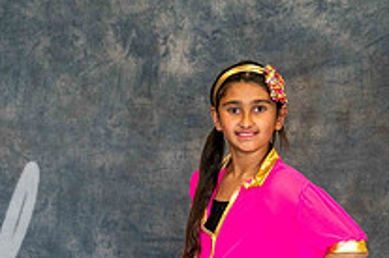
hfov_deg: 7.7
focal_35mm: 269
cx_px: 205
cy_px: 316
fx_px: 2900
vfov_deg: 5.1
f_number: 4
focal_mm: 85
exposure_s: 1/160
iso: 1600
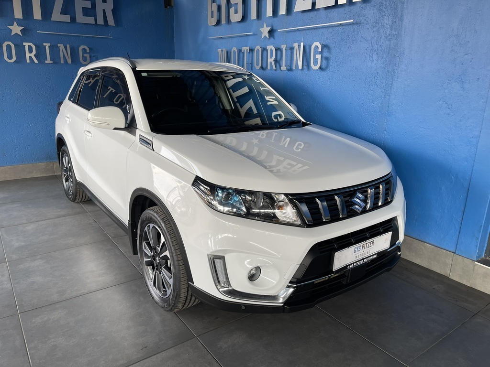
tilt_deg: -17.4
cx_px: 245
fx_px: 354
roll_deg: -1.0
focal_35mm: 25
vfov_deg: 54.9
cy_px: 184
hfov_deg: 69.4
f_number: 1.6
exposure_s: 1/104
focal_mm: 5.1
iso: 32
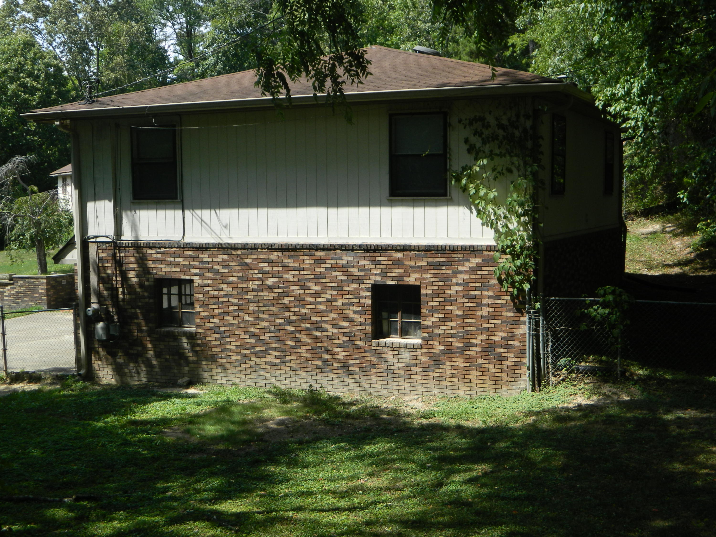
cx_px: 358
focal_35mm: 47
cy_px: 268
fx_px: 972
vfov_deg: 30.9
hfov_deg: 40.4
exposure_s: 1/400
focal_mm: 8.4
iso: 80
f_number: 3.6
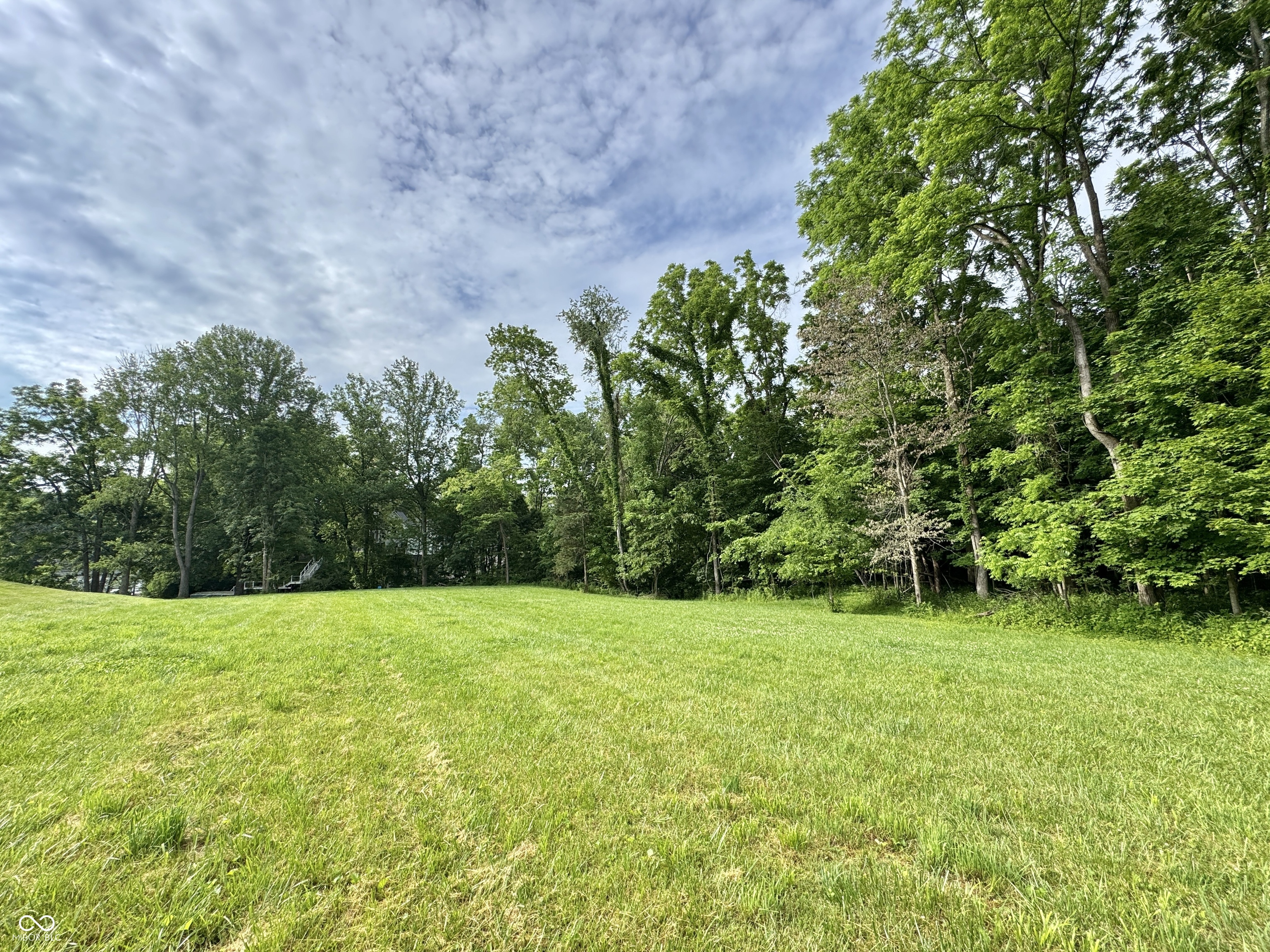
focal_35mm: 14
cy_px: 476
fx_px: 514
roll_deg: +0.4
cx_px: 635
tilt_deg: +6.3
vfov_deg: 85.7
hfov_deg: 102.1
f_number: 2.2
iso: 40
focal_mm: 2.22
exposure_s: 1/956
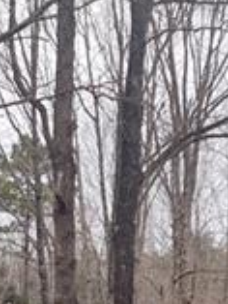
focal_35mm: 132
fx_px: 1158
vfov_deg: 13.8
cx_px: -60
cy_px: 484
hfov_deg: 11.0
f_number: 1.7
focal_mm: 4.75
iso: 100
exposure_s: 1/1408
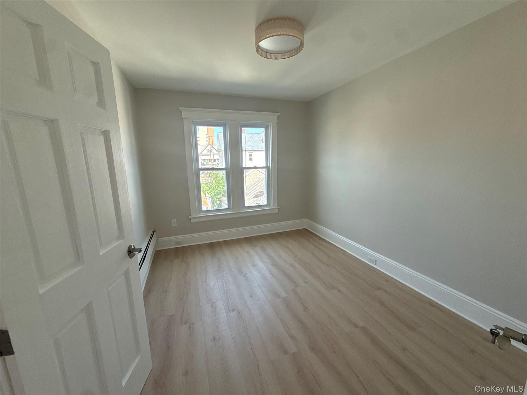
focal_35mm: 14
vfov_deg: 85.7
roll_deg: +1.1
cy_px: 198
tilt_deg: -10.3
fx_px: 213
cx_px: 264
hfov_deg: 102.1
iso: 64
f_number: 2.2
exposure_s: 1/116
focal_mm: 2.22
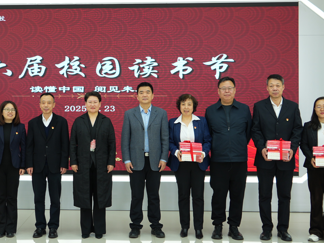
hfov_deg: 31.3
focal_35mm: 61
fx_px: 571
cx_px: 98
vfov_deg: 24.0
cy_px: 99
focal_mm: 30
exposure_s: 1/30
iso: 200
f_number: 4
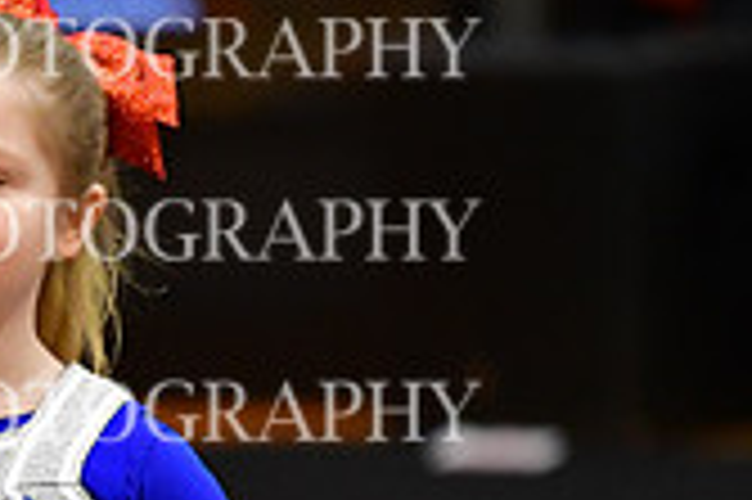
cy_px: 502
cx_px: -171
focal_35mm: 1044
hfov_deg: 2.0
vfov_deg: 1.3
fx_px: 21786
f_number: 2.8
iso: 4000
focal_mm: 200
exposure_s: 1/800
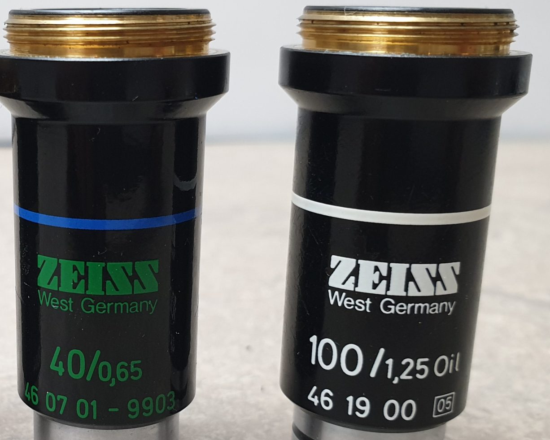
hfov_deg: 33.8
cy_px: 286
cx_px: 72
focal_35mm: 53
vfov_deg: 28.5
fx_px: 863
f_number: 2.4
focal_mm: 4.3
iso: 160
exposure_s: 1/50
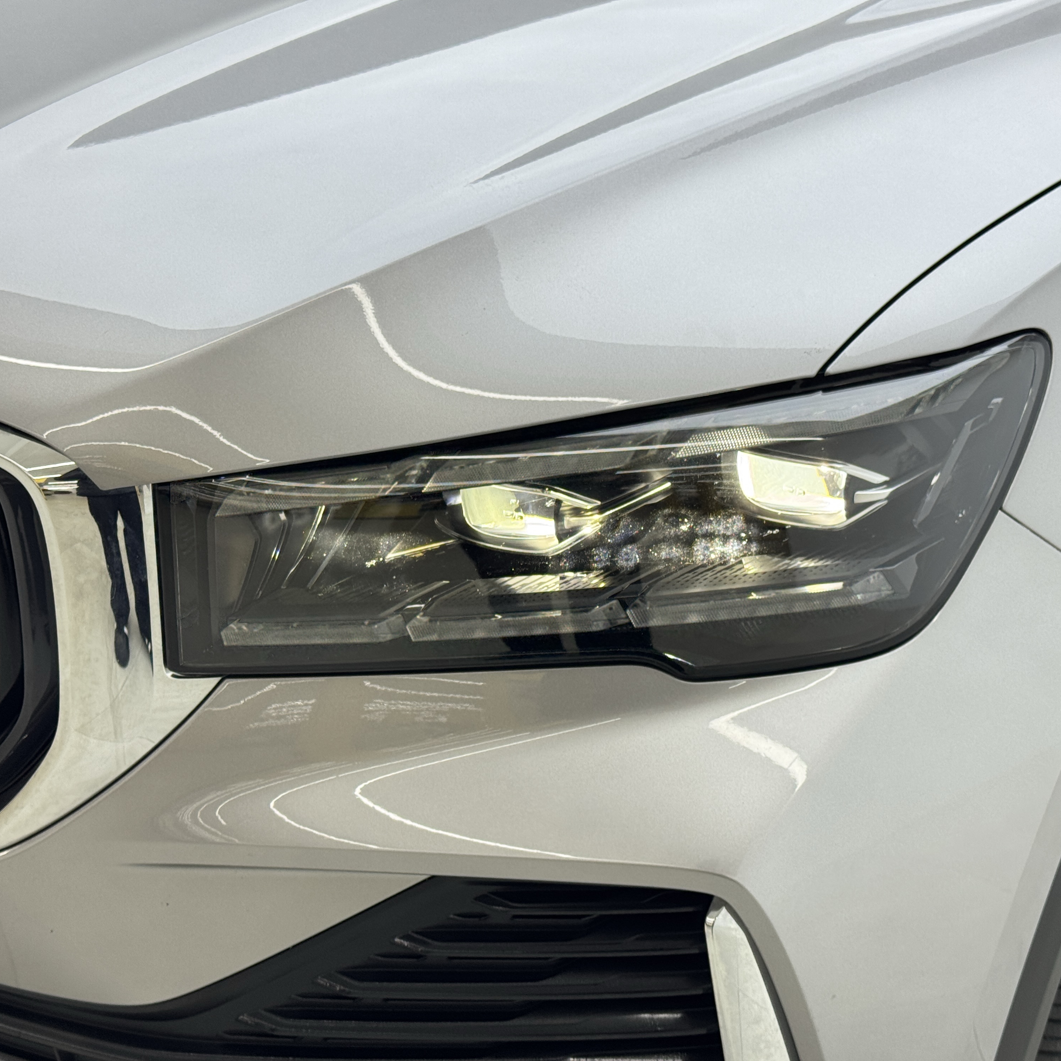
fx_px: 1977
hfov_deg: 30.0
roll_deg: +0.6
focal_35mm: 57
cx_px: 584
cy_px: 532
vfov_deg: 30.0
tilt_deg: -21.8
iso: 64
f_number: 1.78
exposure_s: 1/368
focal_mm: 6.76
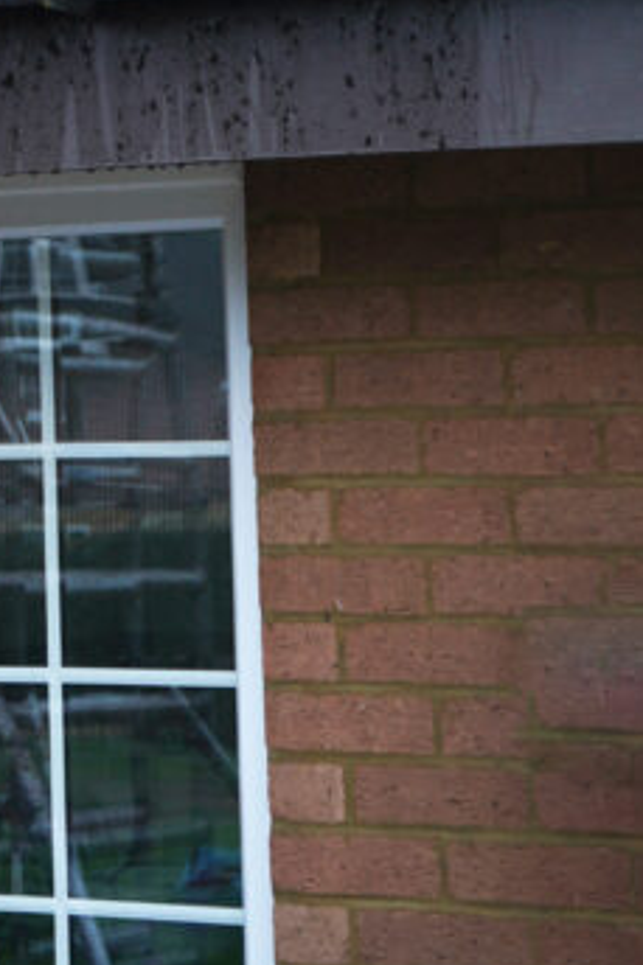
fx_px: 3513
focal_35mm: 131
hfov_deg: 10.3
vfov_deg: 14.6
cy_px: -454
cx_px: -159
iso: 200
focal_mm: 44
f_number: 5
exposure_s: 1/160
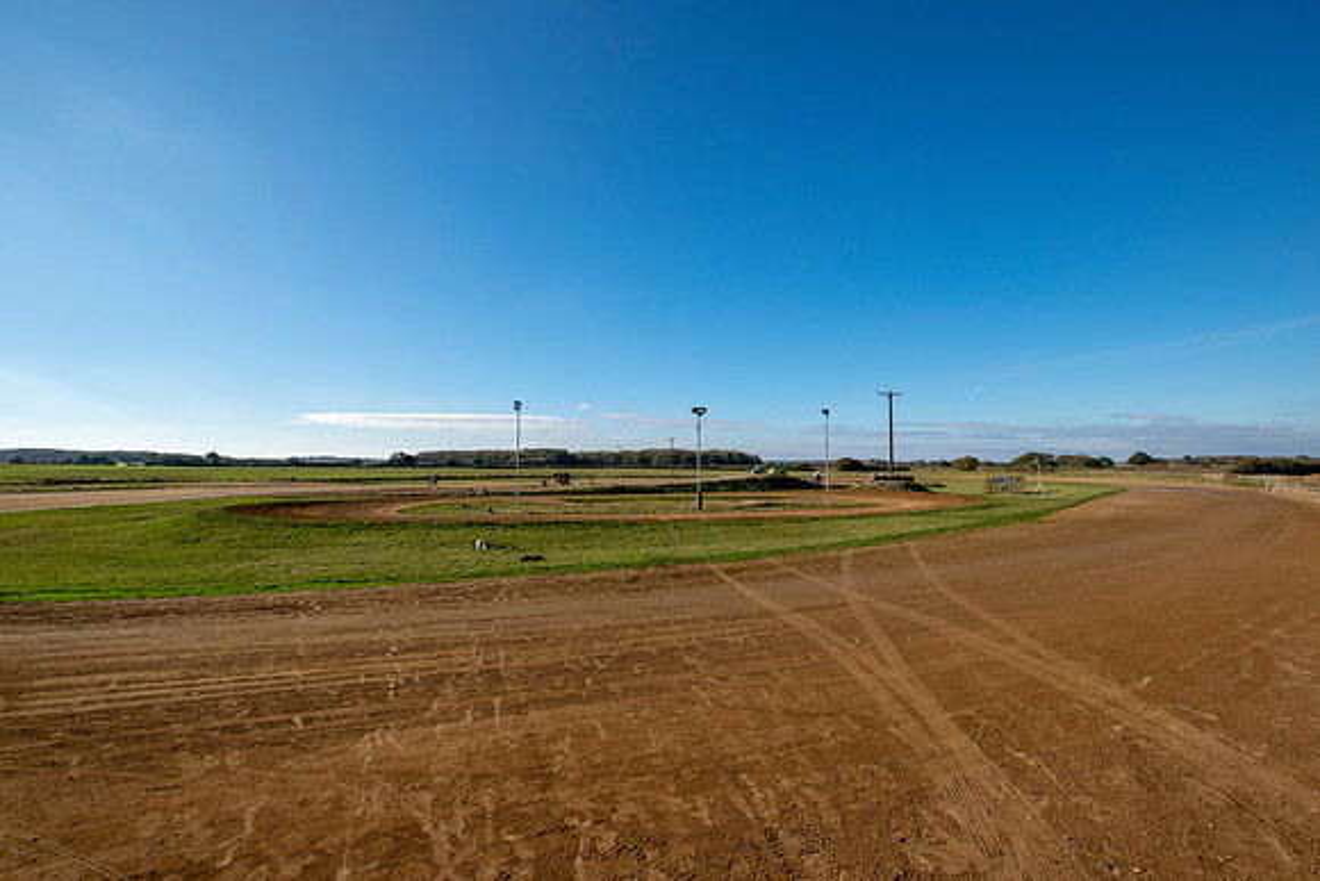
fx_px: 550
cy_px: 440
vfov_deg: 77.4
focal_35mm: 15
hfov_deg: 100.4
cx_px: 660
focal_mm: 10
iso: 500
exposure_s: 1/800
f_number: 11
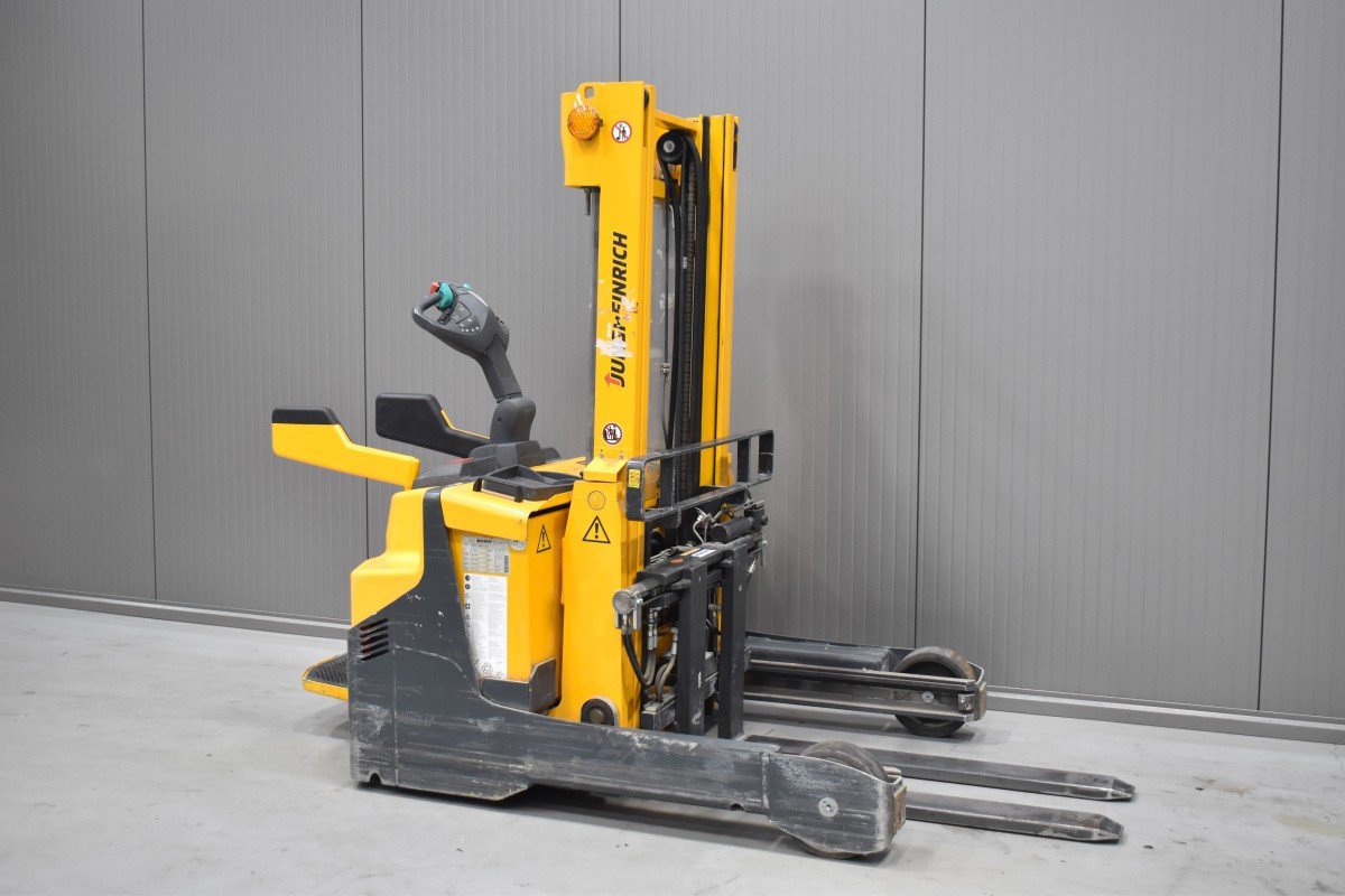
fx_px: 1457
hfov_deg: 49.6
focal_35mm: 39
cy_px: 448
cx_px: 672
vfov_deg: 34.2
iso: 1600
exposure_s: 1/60
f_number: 4
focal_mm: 26
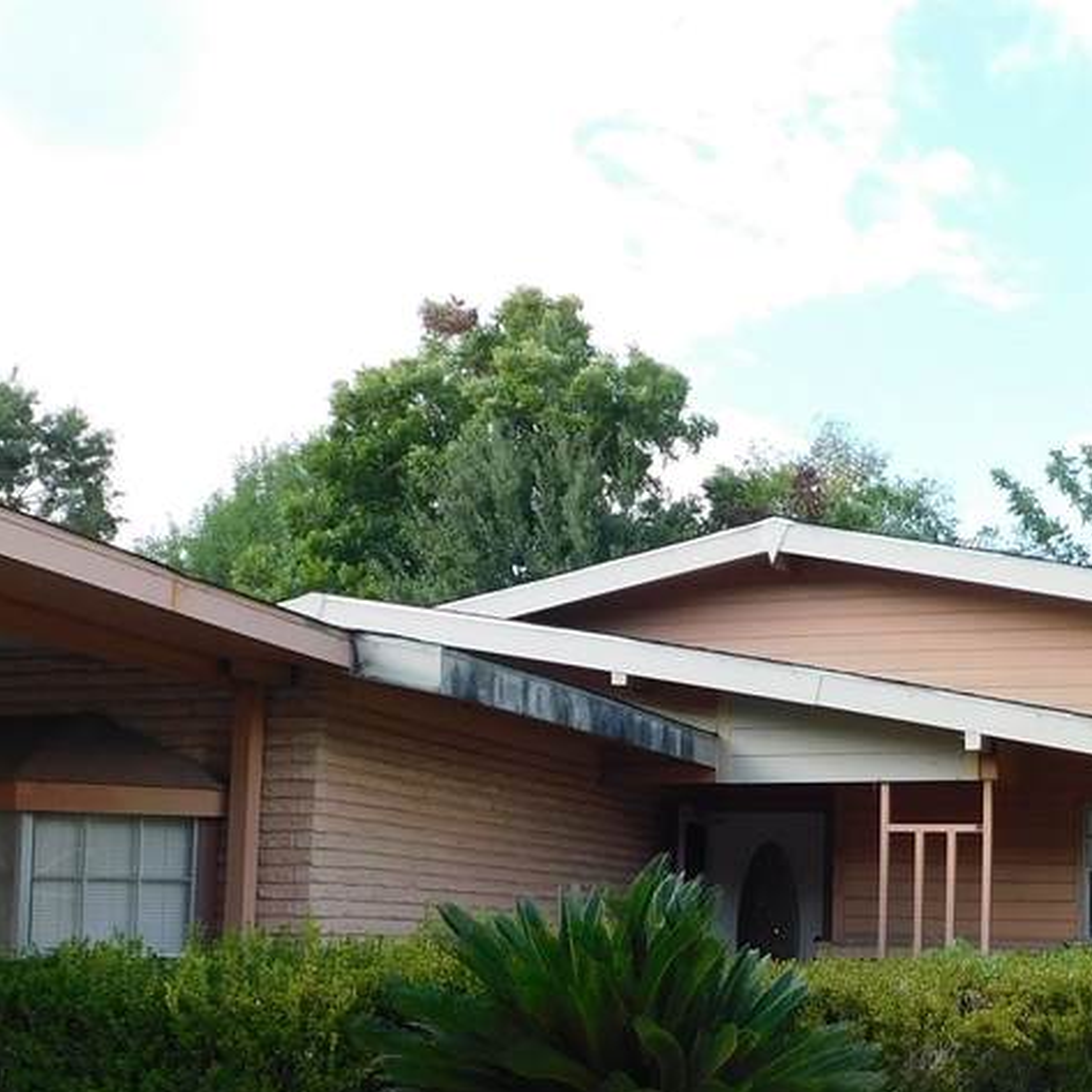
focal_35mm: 55
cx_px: 623
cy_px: 810
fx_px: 1963
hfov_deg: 31.0
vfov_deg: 30.6
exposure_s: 1/400
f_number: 3
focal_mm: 4
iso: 125
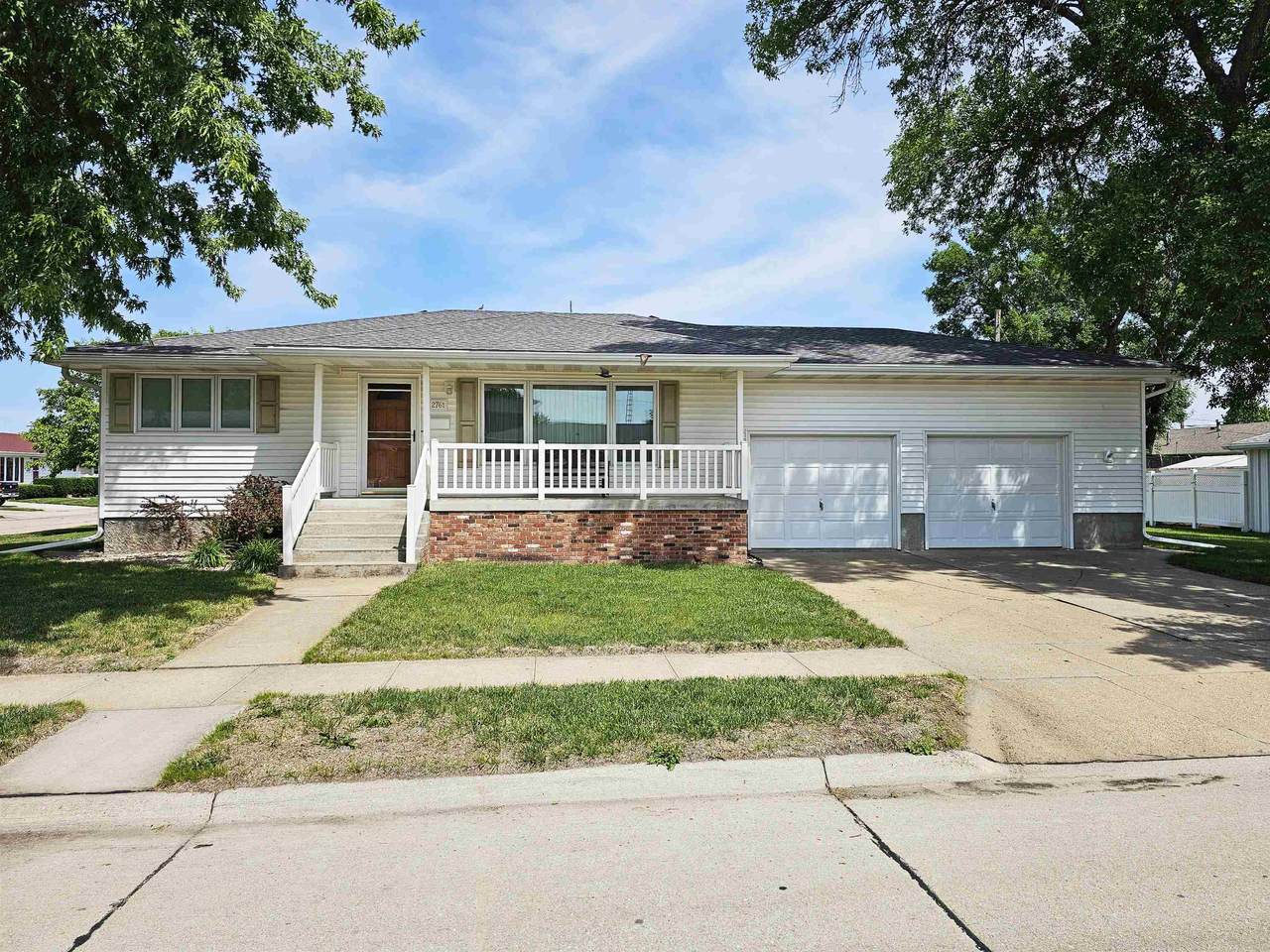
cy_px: 476
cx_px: 635
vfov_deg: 58.9
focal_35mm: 23
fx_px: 844
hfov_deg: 73.9
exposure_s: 1/1145
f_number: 1.7
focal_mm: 6.3
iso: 10
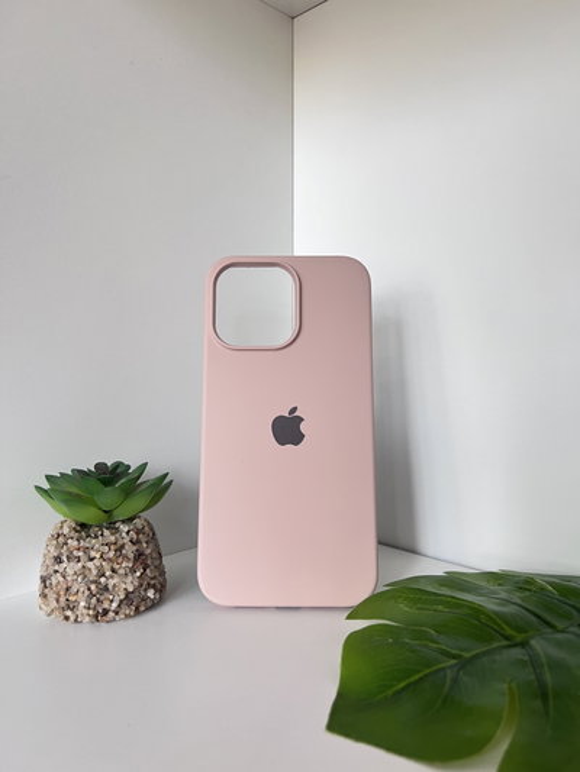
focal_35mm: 26
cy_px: 386
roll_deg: +2.1
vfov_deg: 67.3
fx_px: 581
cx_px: 290
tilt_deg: -4.0
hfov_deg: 53.1
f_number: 1.5
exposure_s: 1/52
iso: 100
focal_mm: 5.7
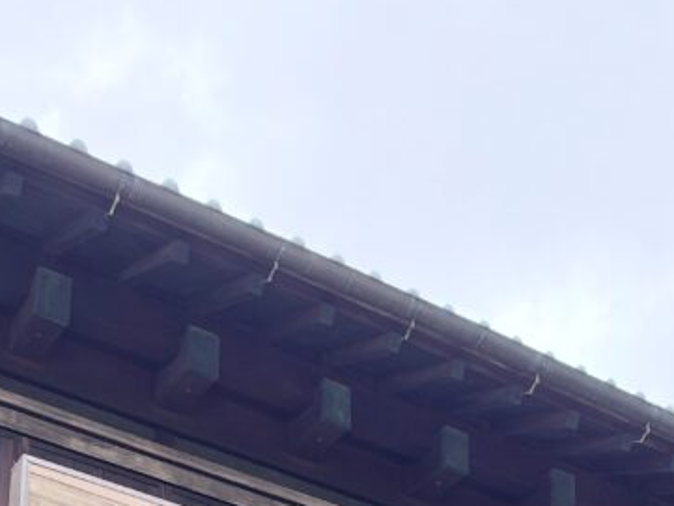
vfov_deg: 17.2
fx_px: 1324
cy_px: 945
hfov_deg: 28.5
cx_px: 312
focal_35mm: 68
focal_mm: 6.93
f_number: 1.8
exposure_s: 1/370
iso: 80
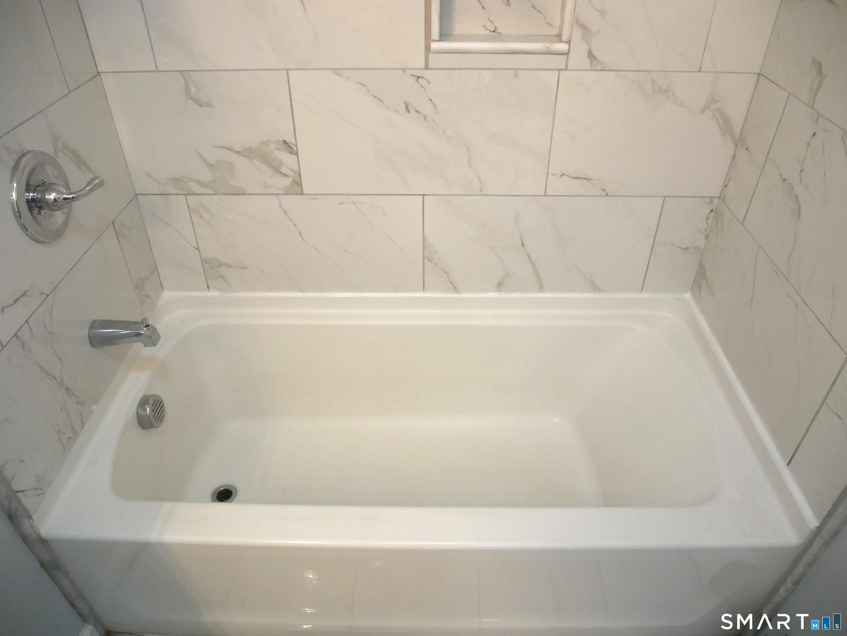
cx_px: 424
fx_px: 588
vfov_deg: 56.9
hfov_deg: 71.6
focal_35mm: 24
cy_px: 318
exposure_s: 1/60
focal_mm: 12
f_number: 3.5
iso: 500
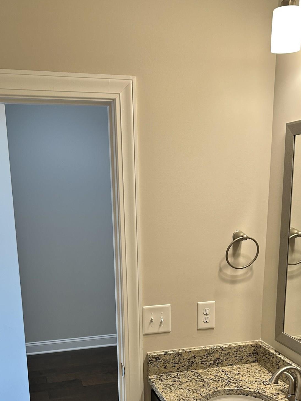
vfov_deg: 44.1
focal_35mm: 41
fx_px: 475
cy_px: 306
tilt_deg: -13.3
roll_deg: +0.9
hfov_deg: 35.1
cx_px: 154
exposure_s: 1/120
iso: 100
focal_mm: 5.7
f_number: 1.5
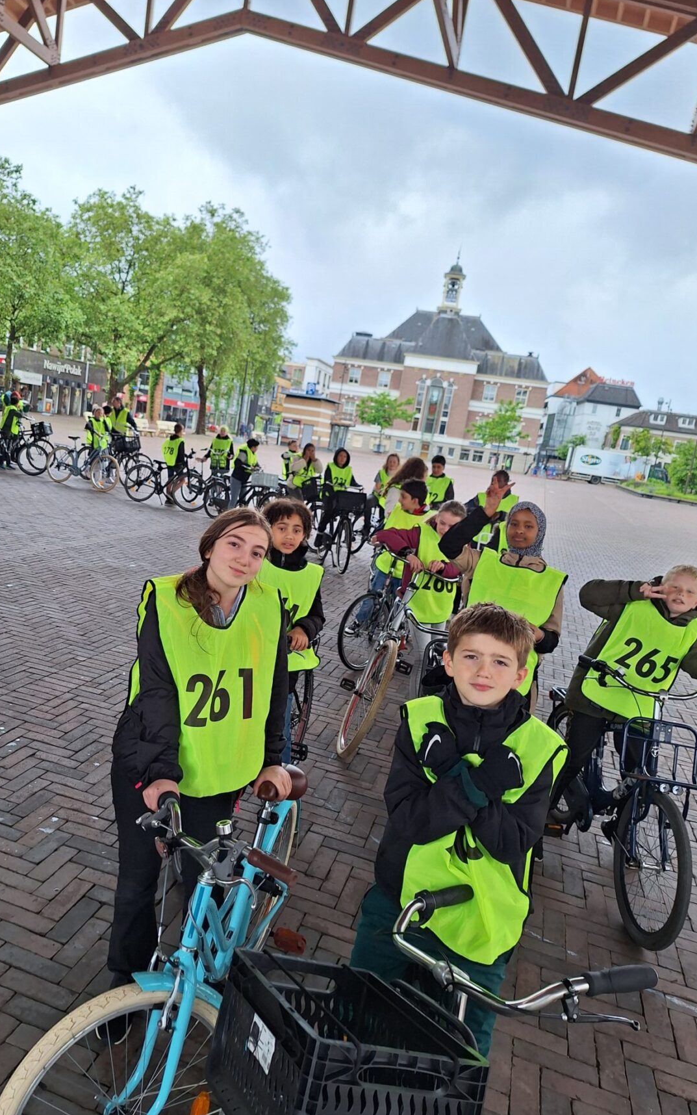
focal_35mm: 25
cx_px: 277
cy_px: 570
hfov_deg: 49.0
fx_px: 760
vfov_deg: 72.5
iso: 40
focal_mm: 5.54
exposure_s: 1/253
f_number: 1.8
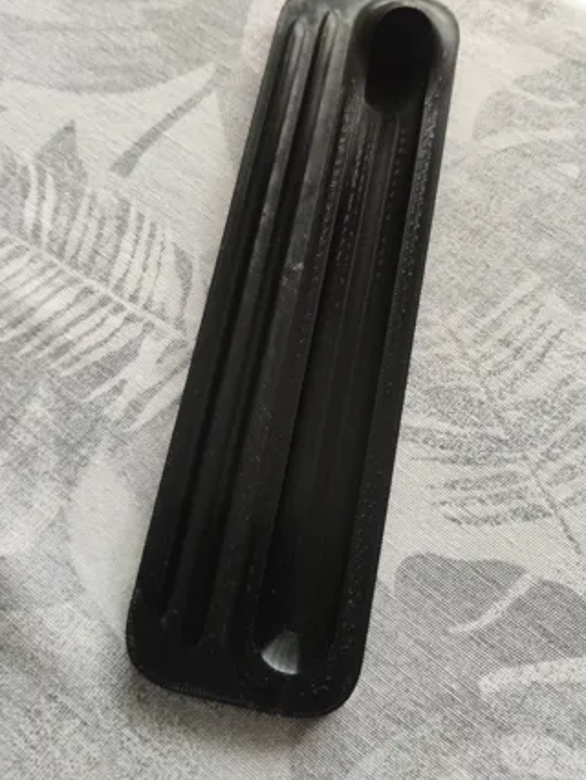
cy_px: 336
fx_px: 676
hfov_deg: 46.8
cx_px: 304
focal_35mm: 30
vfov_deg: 59.7
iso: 561
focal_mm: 5.59
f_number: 1.88
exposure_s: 1/25
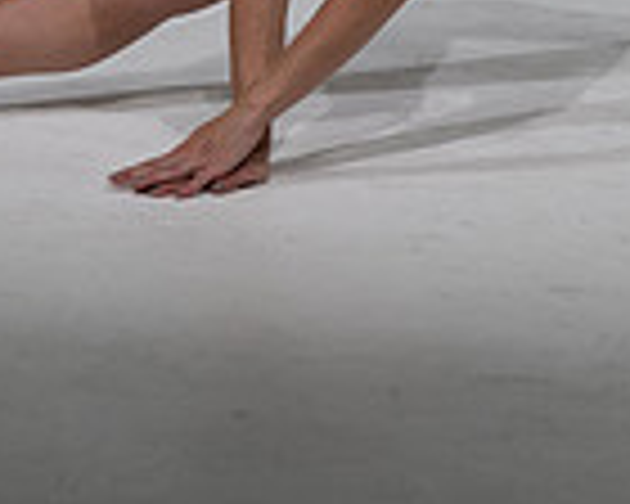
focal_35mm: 304
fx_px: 5668
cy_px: -200
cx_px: 342
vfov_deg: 5.1
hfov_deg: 6.4
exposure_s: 1/250
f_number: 4
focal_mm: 78
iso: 400
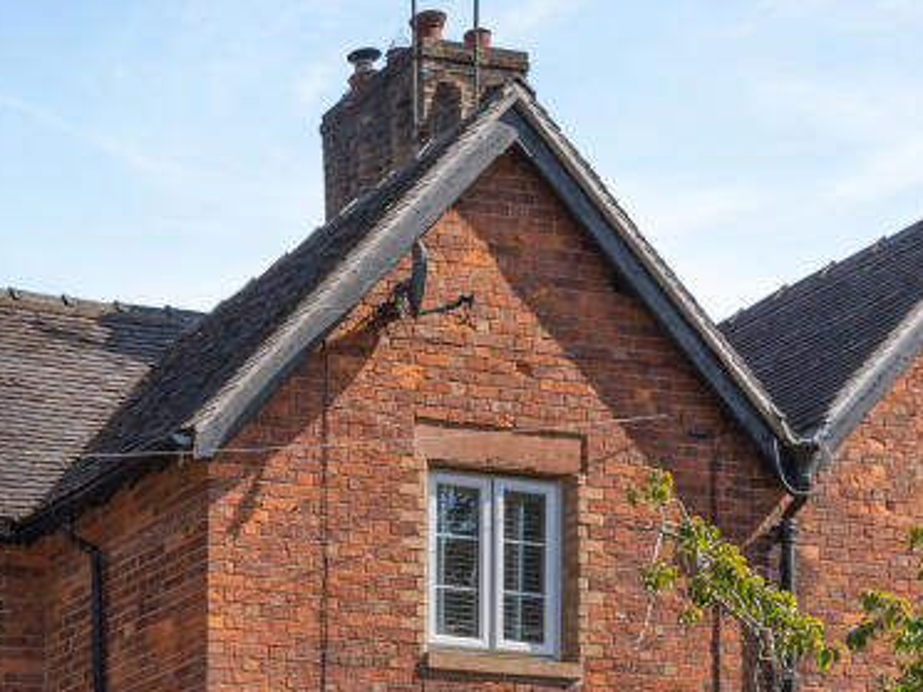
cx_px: -176
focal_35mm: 82
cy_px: 805
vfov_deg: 17.3
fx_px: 2186
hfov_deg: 22.1
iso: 320
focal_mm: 31
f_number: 8
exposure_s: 1/250
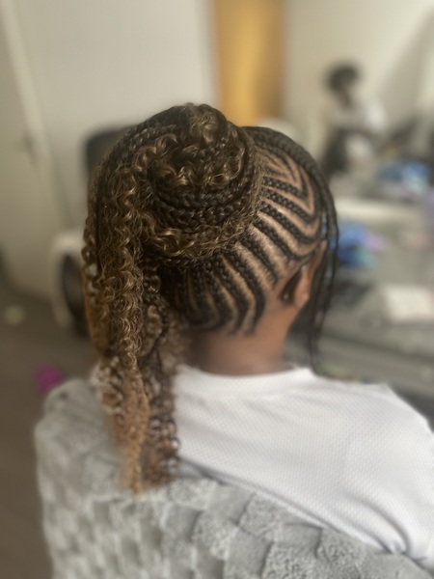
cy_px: 290
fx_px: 435
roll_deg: +5.4
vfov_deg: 67.3
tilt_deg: -28.1
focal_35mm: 26
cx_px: 217
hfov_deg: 53.1
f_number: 1.6
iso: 250
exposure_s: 1/60
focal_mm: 5.1
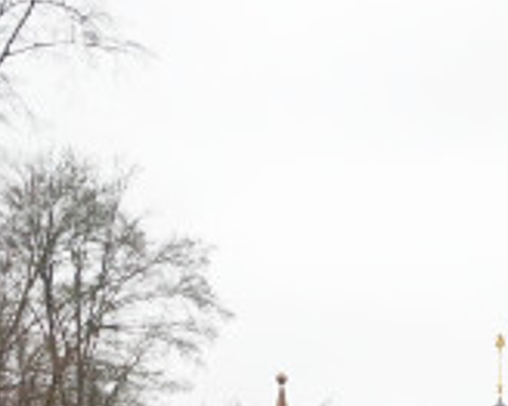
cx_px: 468
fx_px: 1653
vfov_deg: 13.3
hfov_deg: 17.2
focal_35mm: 110
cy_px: 594
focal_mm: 16
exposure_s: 1/60
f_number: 4
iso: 160
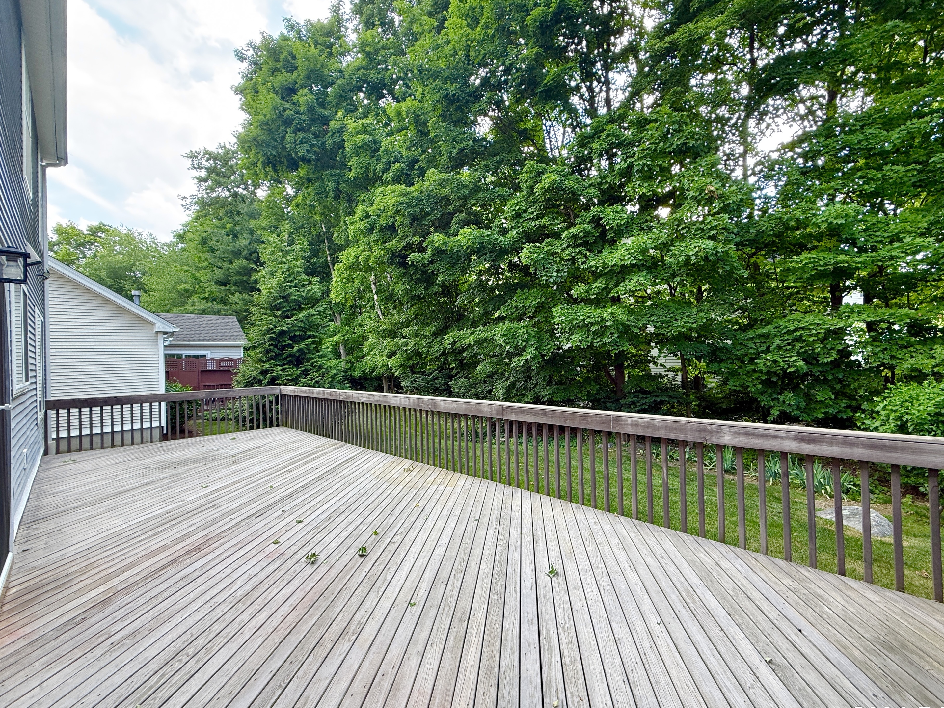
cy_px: 354
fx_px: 409
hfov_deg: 98.1
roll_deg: +1.4
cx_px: 496
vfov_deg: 81.7
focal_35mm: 15
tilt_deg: +0.2
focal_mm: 2.22
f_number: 2.2
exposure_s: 1/99
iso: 64
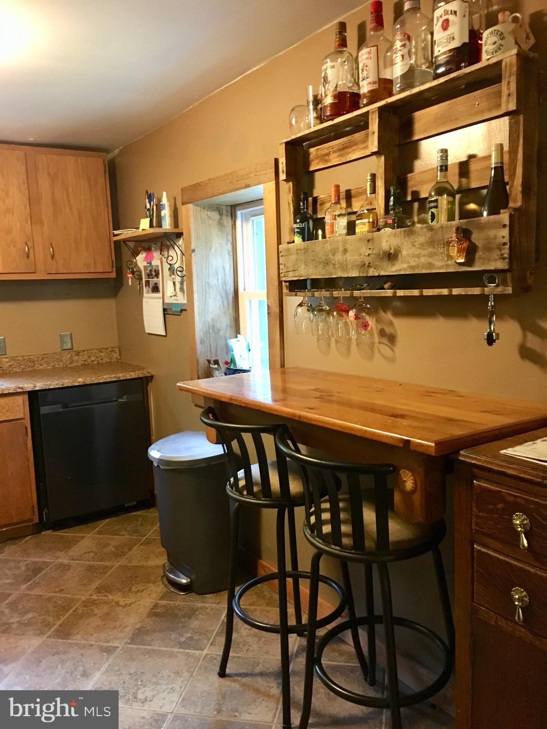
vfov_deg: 61.7
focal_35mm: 29
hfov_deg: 48.2
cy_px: 364
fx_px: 611
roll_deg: +1.6
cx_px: 274
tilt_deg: -8.0
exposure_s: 1/15
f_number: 2.2
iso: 250
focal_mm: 4.15
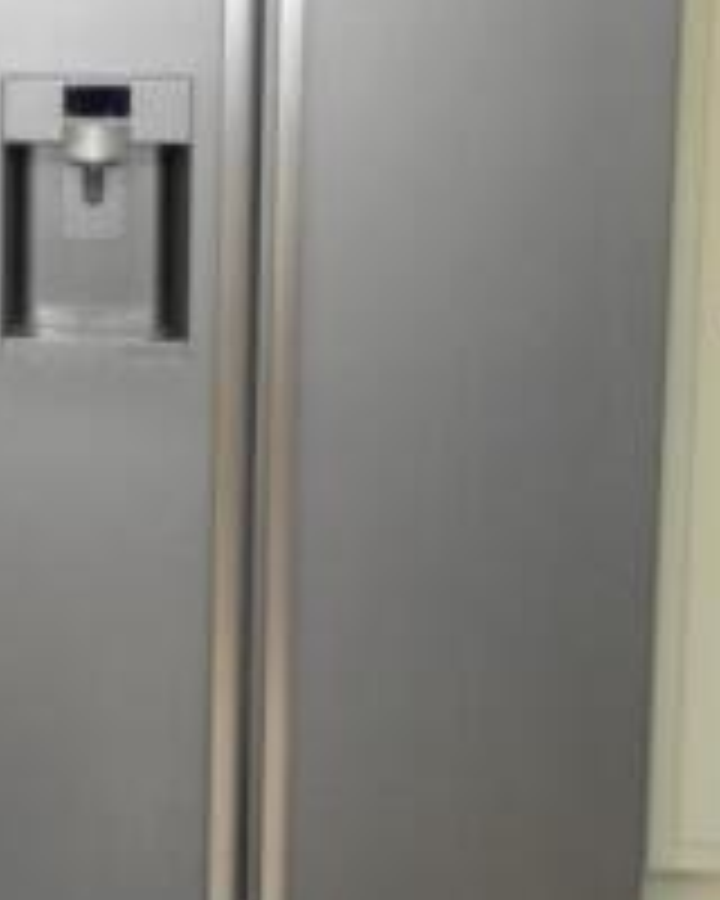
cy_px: 142
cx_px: -146
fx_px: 1891
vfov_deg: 26.1
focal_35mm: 71
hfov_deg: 20.2
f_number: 3.1
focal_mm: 4.5
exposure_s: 1/30
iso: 100
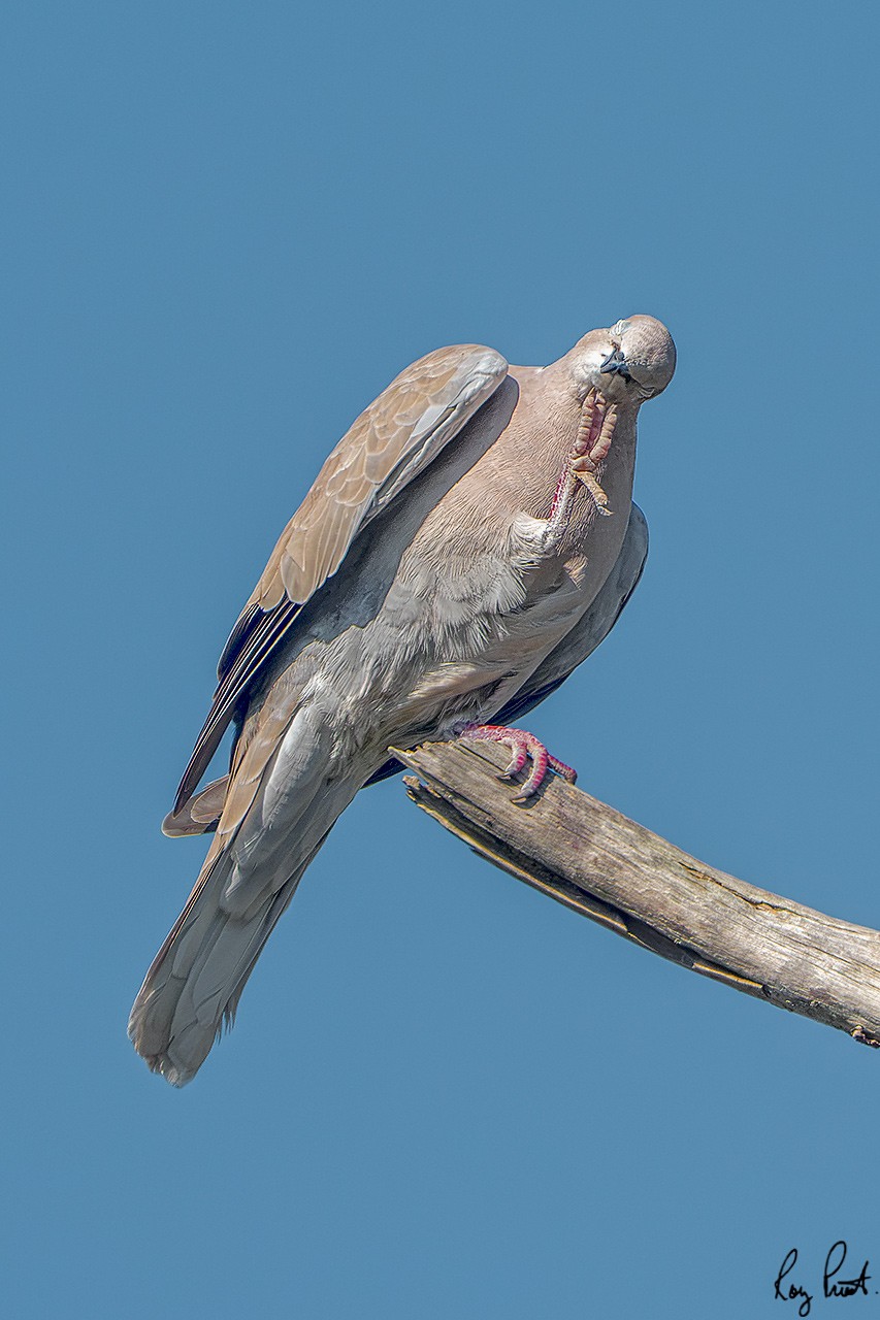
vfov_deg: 3.4
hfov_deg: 2.3
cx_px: 440
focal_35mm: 600
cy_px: 660
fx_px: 22004
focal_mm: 600
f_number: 6.3
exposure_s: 1/5000
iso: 1600
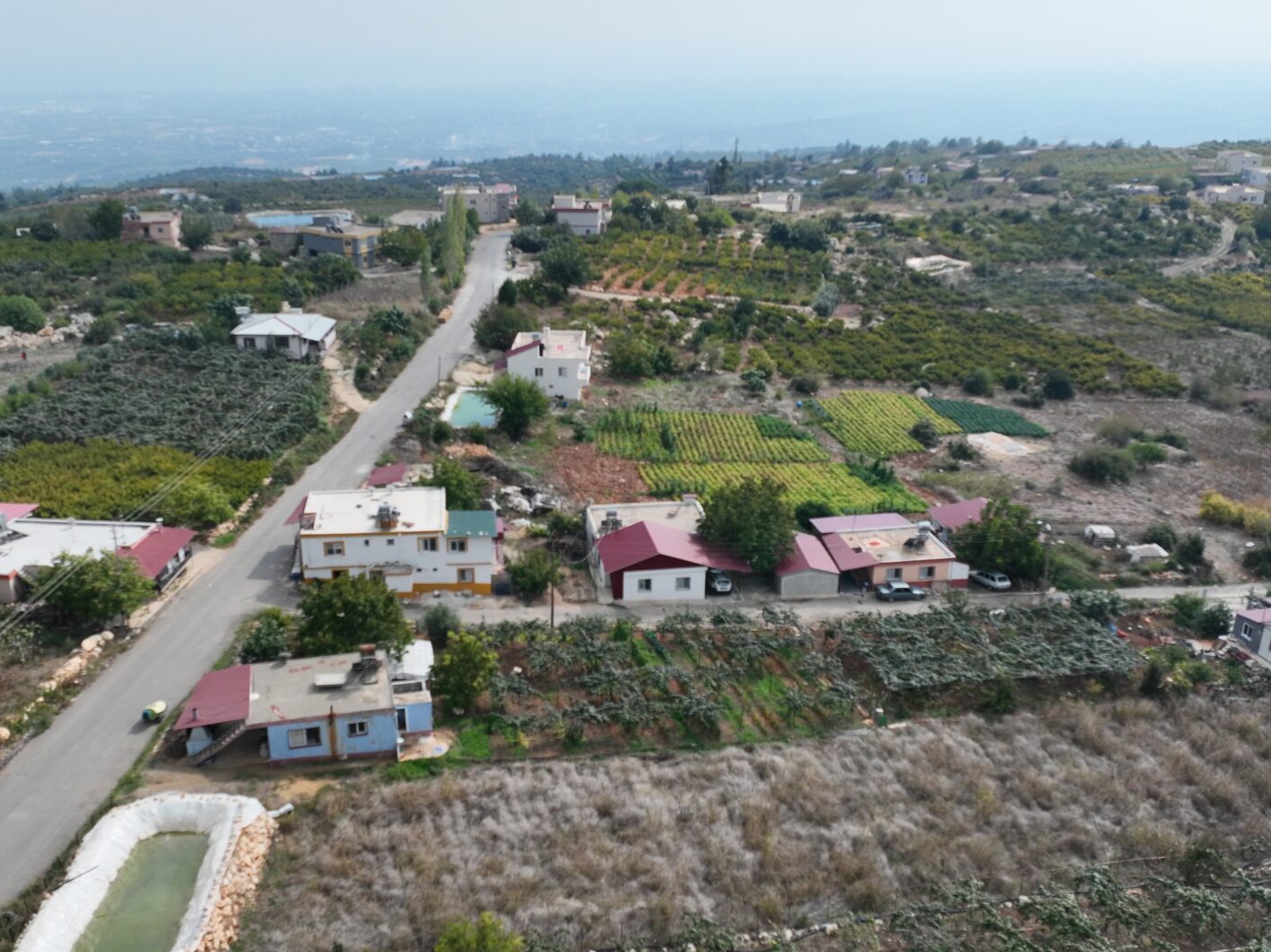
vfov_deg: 40.7
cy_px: 488
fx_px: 1285
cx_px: 578
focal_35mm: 35
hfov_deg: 52.6
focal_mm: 12.29
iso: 300
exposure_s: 1/3200
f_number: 2.8
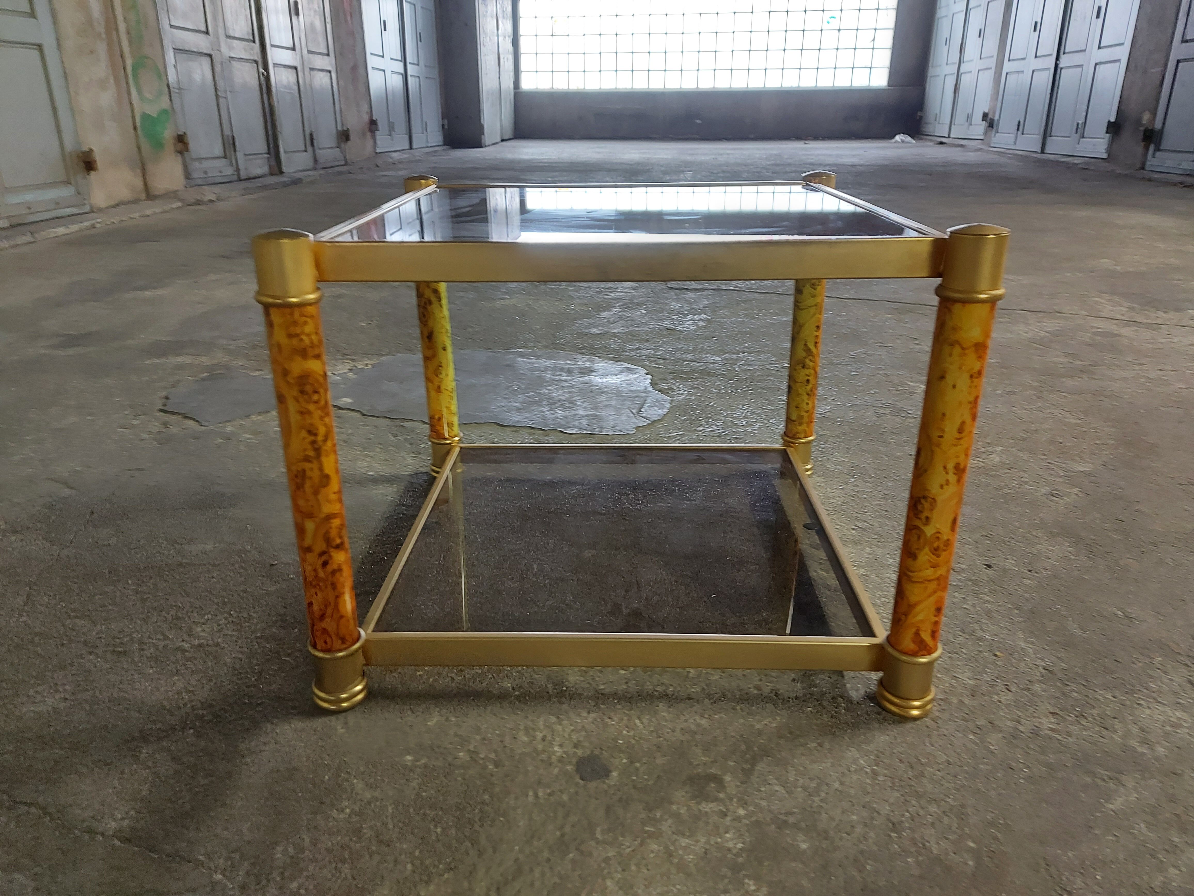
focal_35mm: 24
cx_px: 597
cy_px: 448
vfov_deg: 56.8
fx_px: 828
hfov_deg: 71.6
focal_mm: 5.23
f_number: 1.8
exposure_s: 1/25
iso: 320
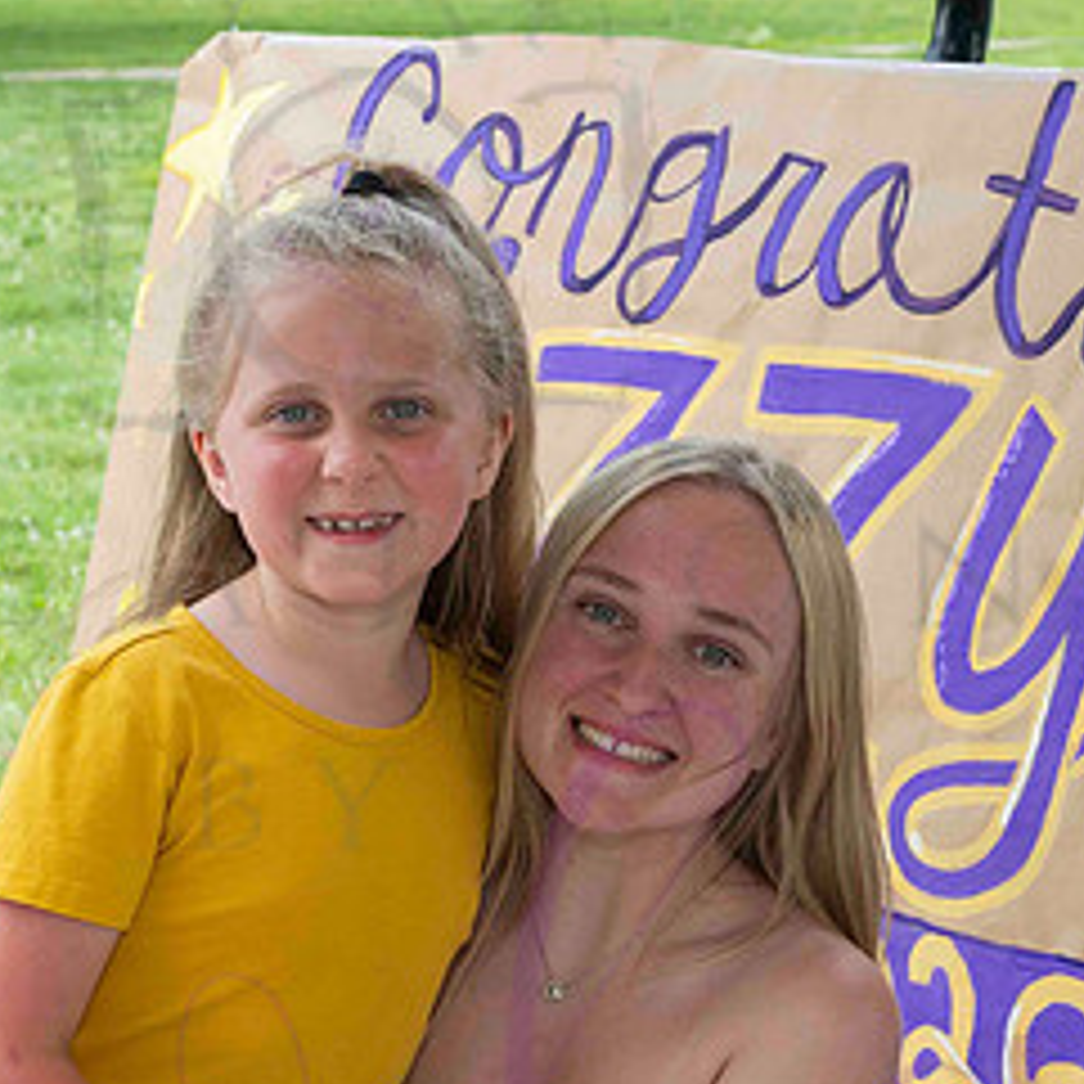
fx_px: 3720
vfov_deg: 16.5
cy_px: 755
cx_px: 388
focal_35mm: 105
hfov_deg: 16.6
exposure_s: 1/500
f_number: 8
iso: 400
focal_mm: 46
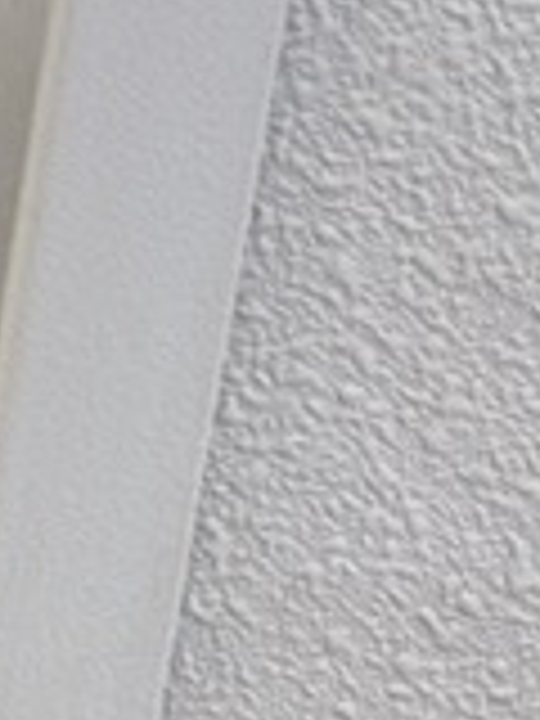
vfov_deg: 10.3
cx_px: -1323
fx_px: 3994
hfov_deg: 6.7
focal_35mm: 192
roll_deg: -2.5
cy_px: 576
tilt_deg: -22.2
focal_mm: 6.76
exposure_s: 1/60
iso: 125
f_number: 1.78
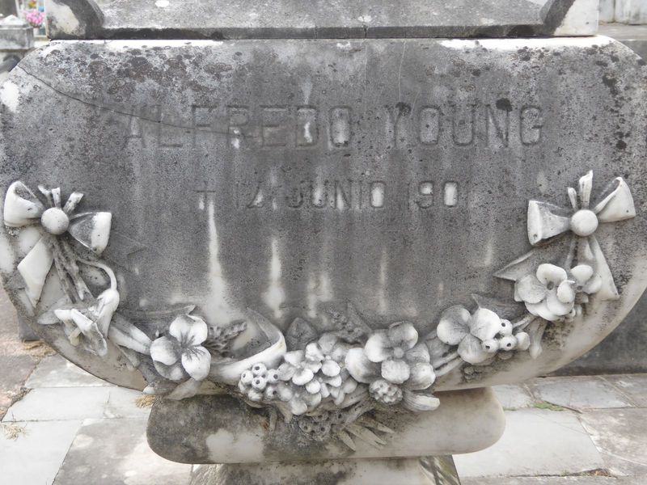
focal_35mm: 57
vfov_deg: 25.7
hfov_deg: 33.8
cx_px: 324
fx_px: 1065
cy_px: 242
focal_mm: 9.6
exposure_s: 1/100
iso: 80
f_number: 4.1
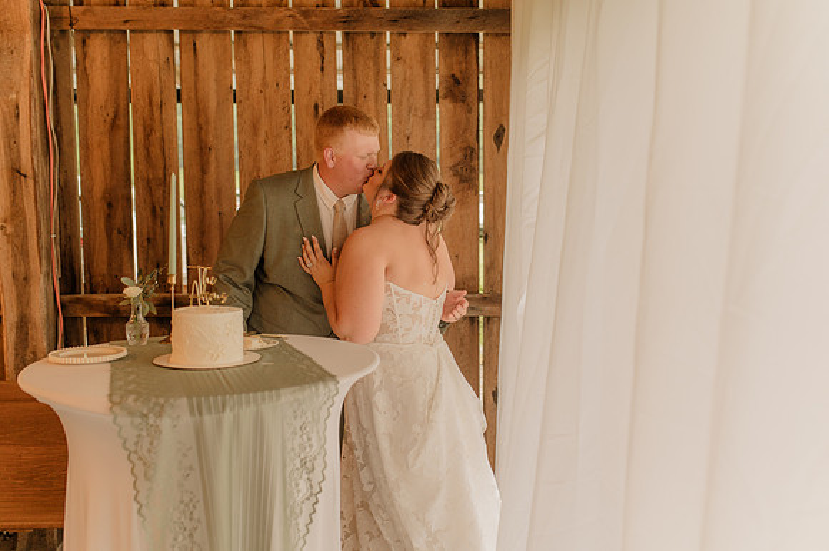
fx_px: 805
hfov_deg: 54.5
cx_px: 414
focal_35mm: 35
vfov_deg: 37.8
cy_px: 276
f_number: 2.5
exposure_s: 1/200
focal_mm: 35
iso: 640
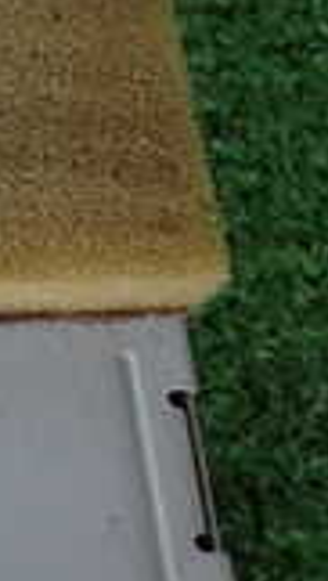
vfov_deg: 13.9
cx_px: -692
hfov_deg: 7.0
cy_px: 307
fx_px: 2372
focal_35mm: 154
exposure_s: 1/80
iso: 160
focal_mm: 6.83
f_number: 2.7
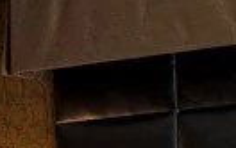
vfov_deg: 6.5
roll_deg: +1.4
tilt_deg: -0.7
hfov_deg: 10.6
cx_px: 154
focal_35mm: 197
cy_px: 298
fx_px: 1269
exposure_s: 1/60
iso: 160
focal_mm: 6.76
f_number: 1.78
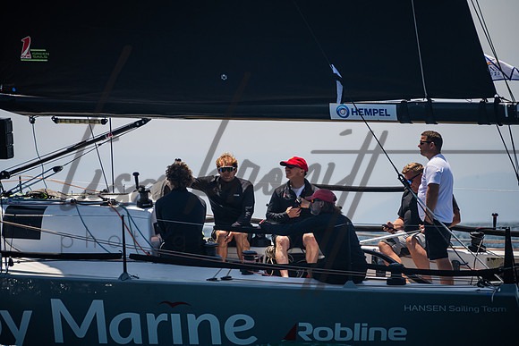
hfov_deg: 5.2
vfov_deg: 3.4
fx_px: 5768
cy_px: 173
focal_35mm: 400
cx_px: 260
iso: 400
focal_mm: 400
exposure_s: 1/1600
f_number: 8
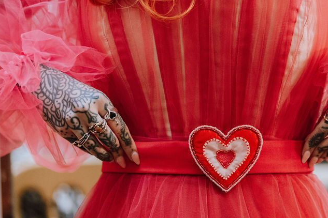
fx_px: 1503
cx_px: 225
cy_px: 110
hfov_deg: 12.4
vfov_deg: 8.3
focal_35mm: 165
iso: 5000
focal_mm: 102
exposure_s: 1/250
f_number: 2.8
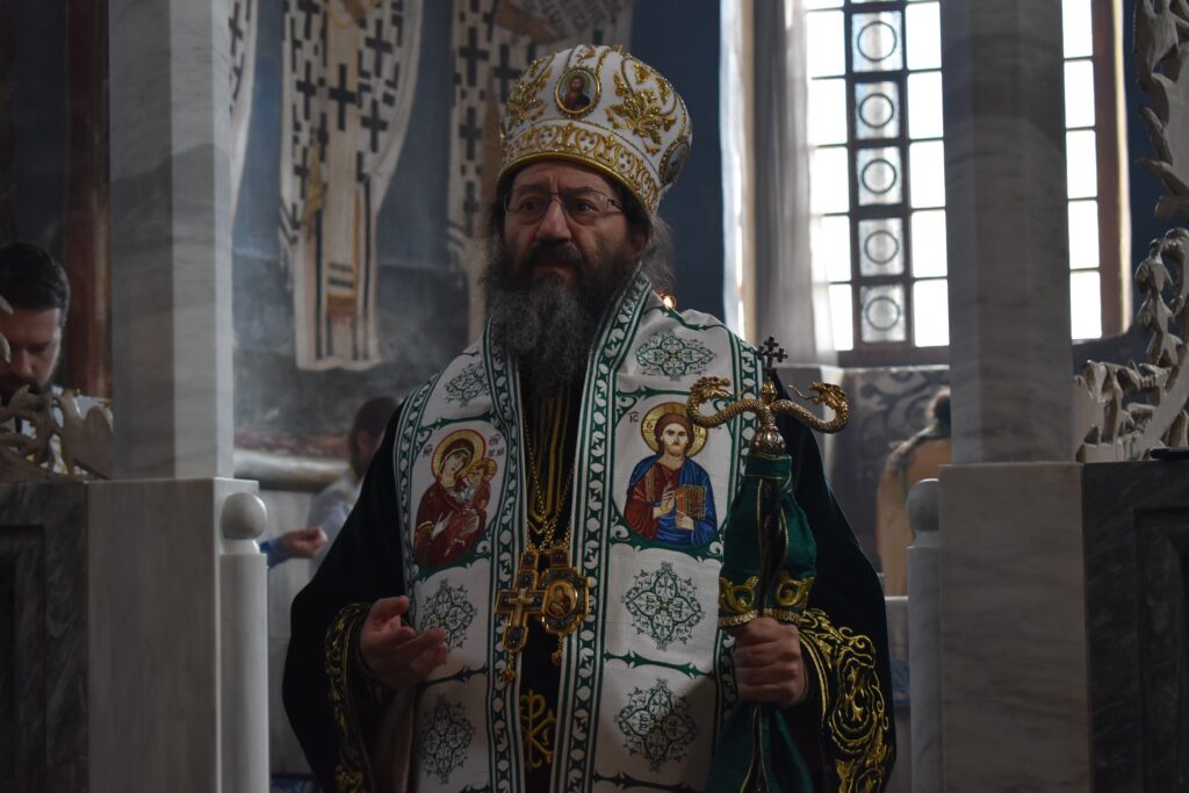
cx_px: 594
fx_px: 2576
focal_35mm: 78
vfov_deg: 17.5
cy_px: 396
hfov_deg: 26.0
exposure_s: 1/60
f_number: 5.6
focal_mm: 52
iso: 900
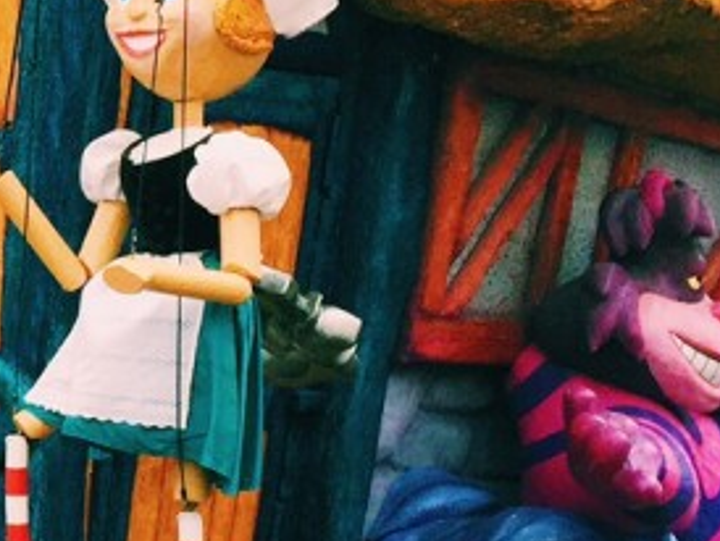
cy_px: 142
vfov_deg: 11.7
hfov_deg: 14.1
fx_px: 2644
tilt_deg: +3.6
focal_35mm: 127
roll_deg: -1.2
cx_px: -499
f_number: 2.2
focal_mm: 4.15
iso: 32
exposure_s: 1/638
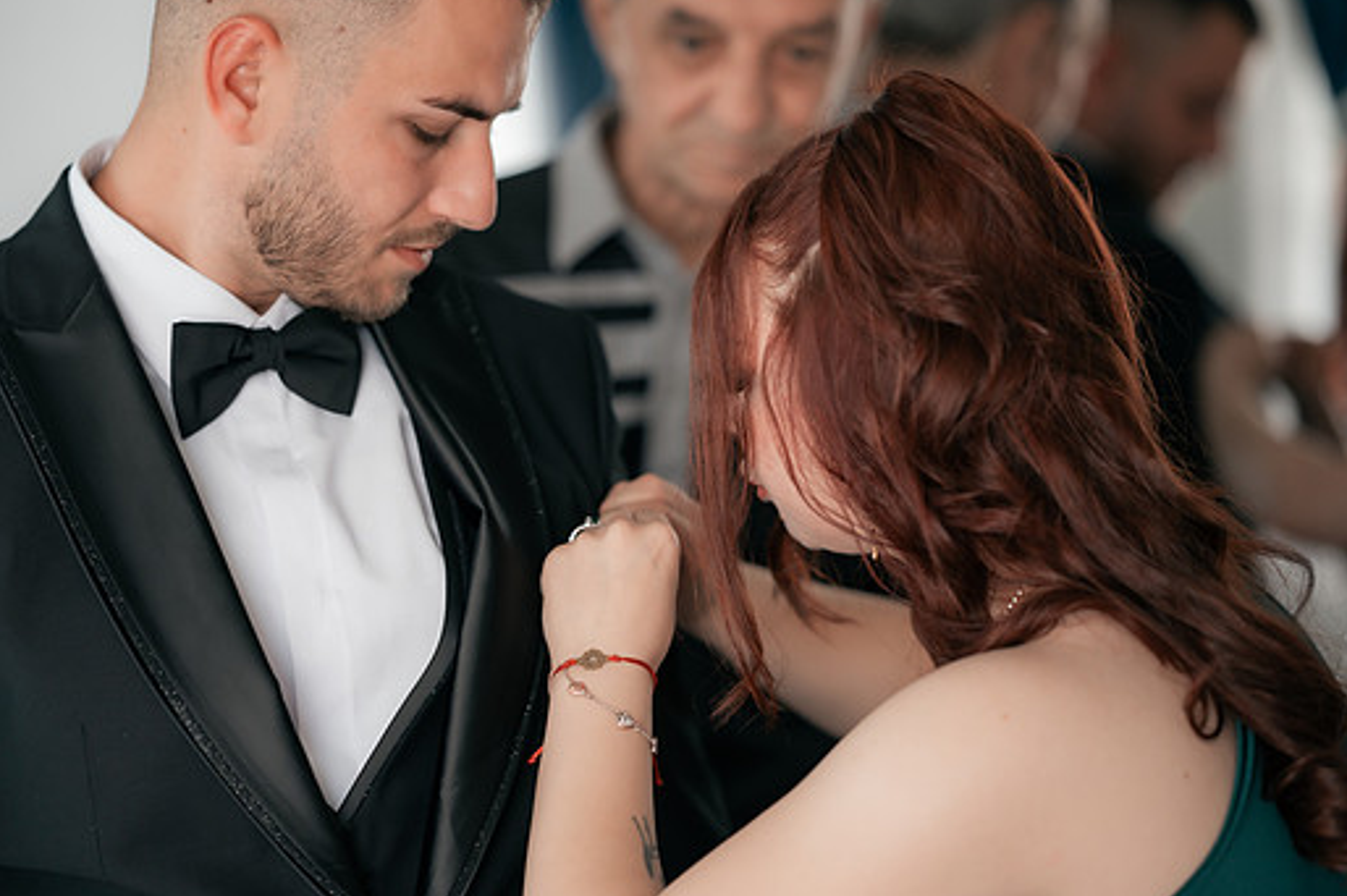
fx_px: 3590
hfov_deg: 21.3
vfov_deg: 14.2
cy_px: 403
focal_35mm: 96
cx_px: 632
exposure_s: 1/250
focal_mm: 85
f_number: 2
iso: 800
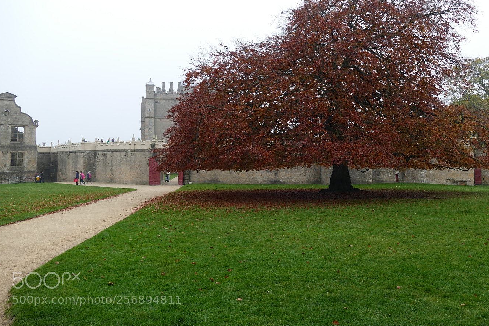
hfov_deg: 61.6
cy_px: 133
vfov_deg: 43.4
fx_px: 407
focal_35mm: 30
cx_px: 283
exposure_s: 1/250
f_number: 2.8
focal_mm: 9.12
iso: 125
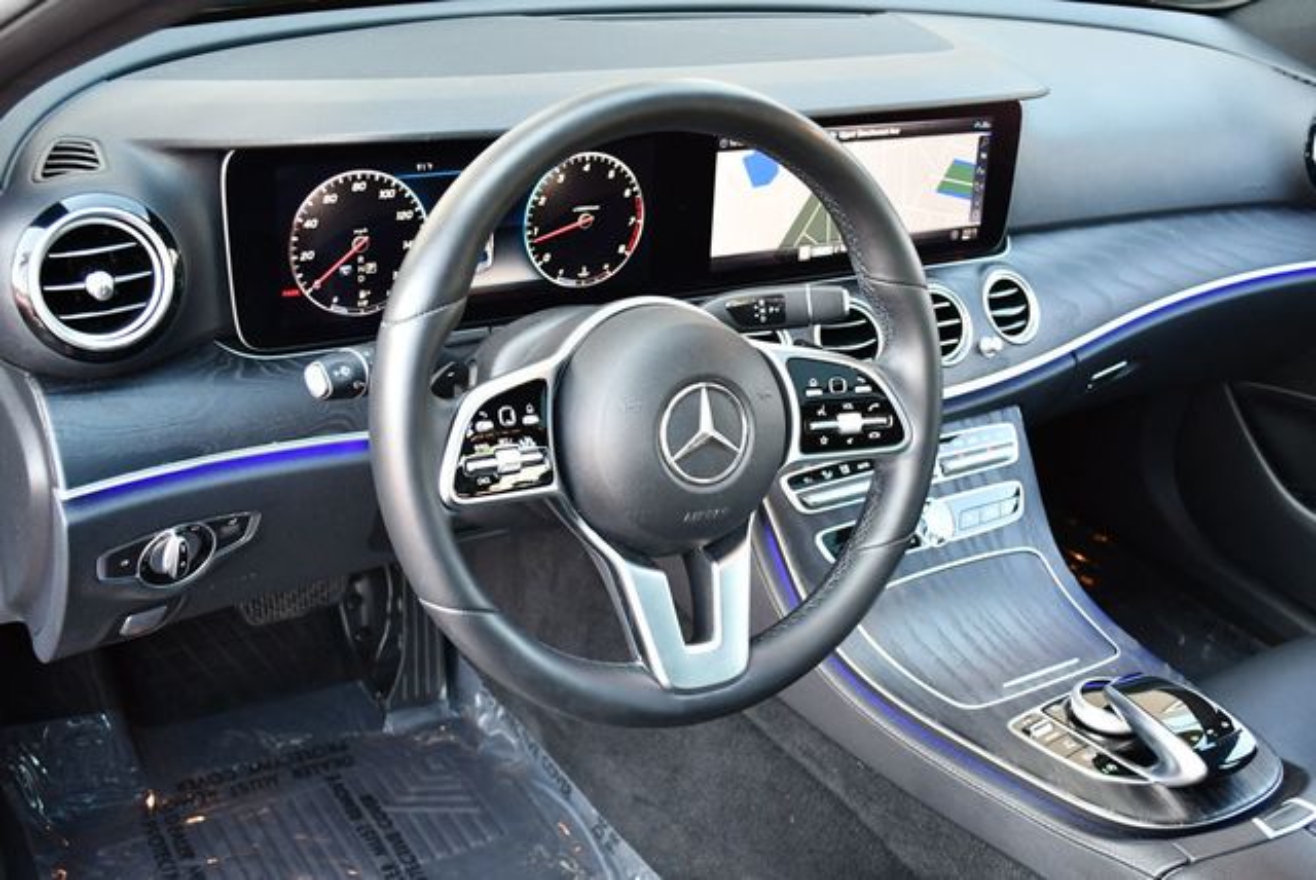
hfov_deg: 48.4
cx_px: 658
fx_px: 1464
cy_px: 440
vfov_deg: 33.5
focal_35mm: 40
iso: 1000
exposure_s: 1/125
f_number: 3.8
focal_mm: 20
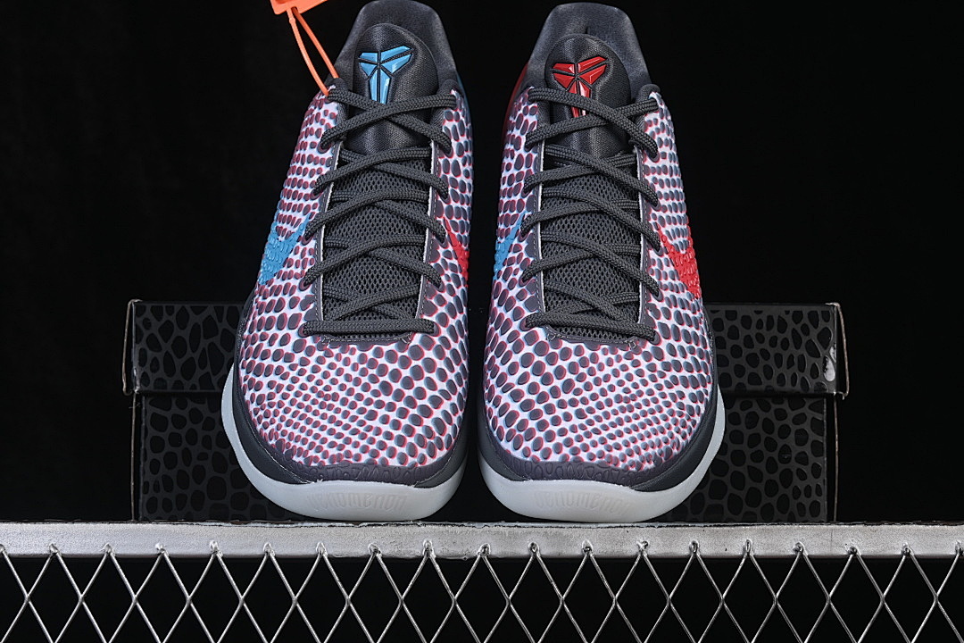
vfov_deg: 18.2
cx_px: 482
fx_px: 2008
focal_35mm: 75
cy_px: 322
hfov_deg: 27.0
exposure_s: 1/80
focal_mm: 50
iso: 160
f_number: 8
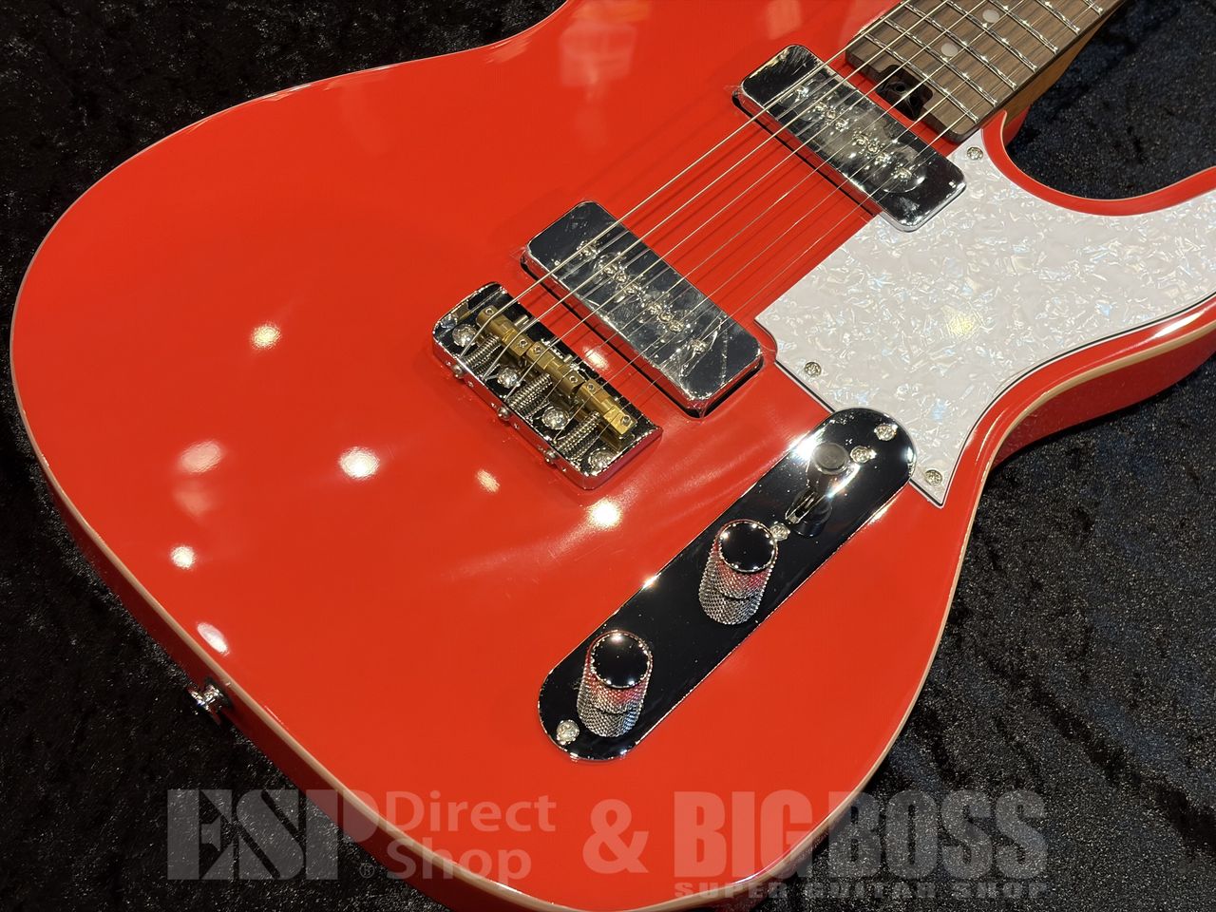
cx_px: 608
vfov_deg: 28.0
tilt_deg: -58.3
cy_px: 456
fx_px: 1827
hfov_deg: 36.8
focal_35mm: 52
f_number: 1.6
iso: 100
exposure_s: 1/60
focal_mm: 5.96
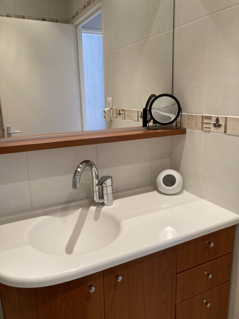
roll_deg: +2.2
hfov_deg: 49.7
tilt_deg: -13.0
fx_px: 258
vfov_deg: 63.4
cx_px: 120
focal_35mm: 28
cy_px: 160
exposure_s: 1/50
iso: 80
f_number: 1.8
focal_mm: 3.99
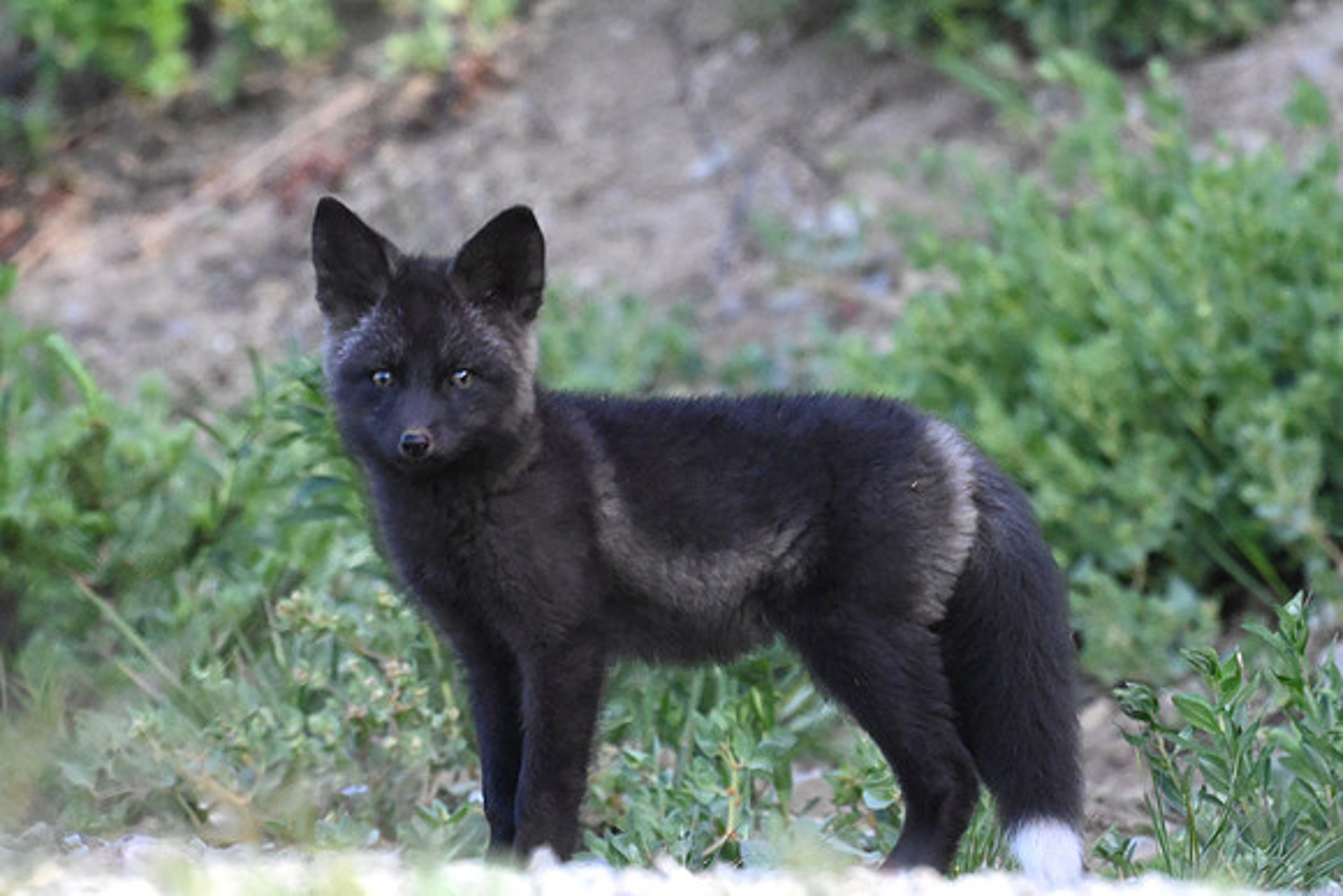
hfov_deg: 1.7
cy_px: 448
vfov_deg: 1.1
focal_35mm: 1200
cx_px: 672
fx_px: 44775
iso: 6400
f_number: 13
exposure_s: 1/500
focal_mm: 1200
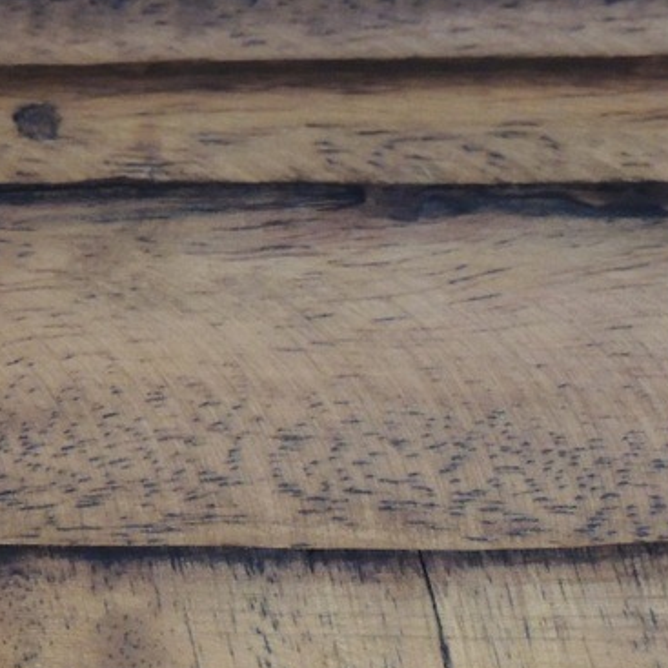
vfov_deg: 14.8
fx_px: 2533
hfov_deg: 14.9
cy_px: 663
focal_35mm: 116
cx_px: 575
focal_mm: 8.3
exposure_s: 1/80
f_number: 3.5
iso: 800
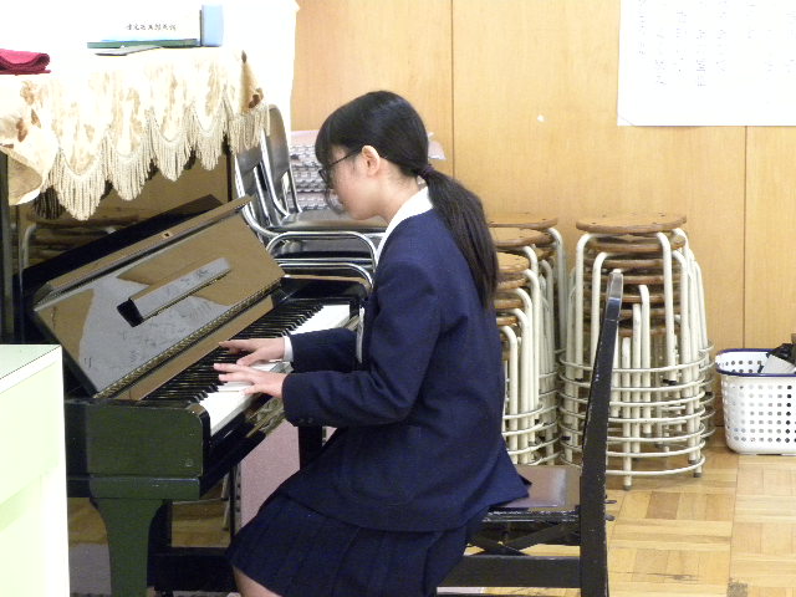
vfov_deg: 15.6
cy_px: 298
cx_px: 398
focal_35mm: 95
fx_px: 2185
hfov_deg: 20.7
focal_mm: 16.9
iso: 400
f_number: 4
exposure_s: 1/29
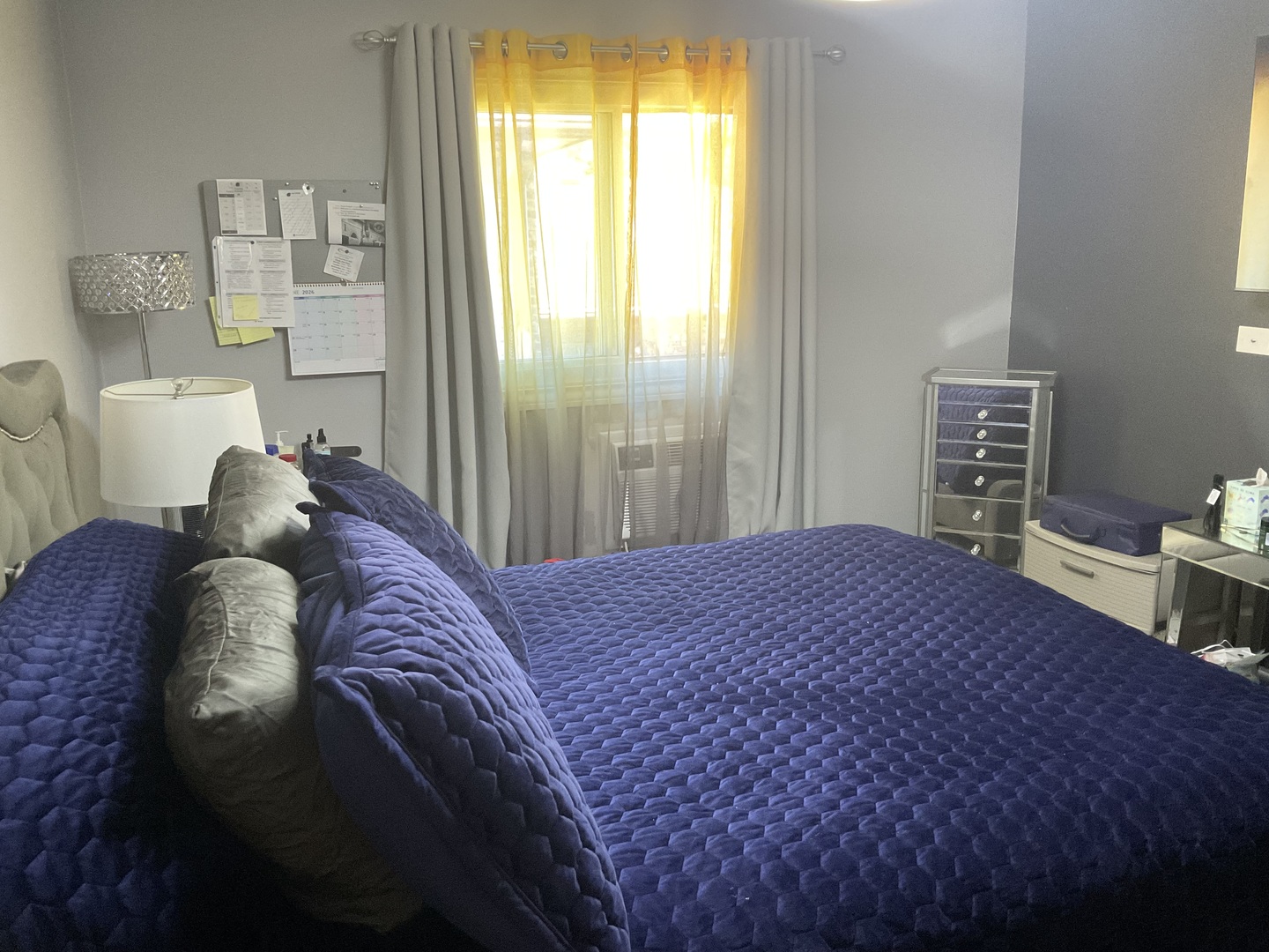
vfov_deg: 48.2
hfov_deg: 61.7
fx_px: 1063
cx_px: 634
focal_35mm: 29
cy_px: 476
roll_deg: +0.7
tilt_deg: -12.5
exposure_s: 1/60
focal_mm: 3
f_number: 1.8
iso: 250
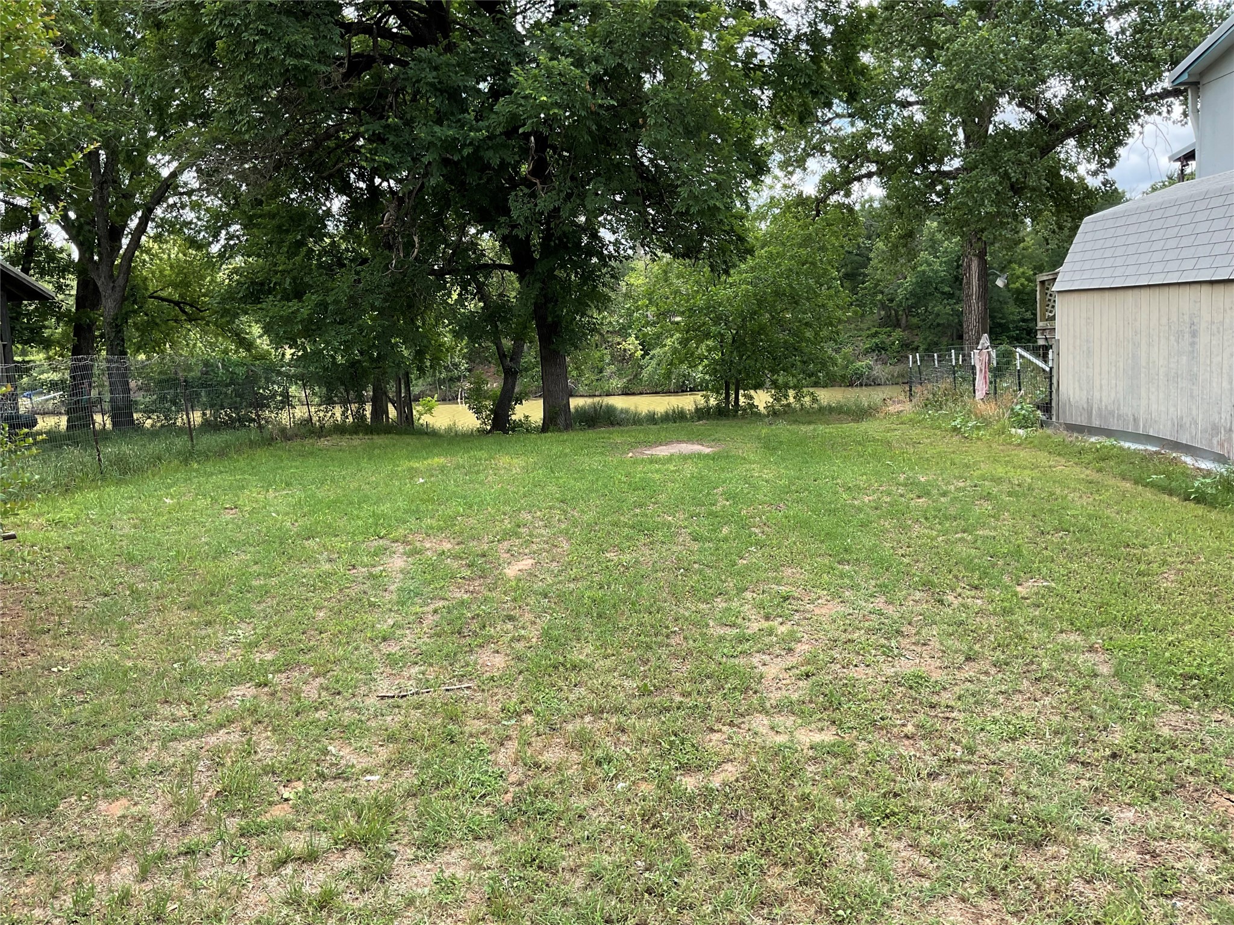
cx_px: 617
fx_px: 1034
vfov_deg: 48.2
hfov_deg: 61.7
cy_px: 462
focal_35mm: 29
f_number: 1.8
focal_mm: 3
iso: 16
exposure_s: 1/454
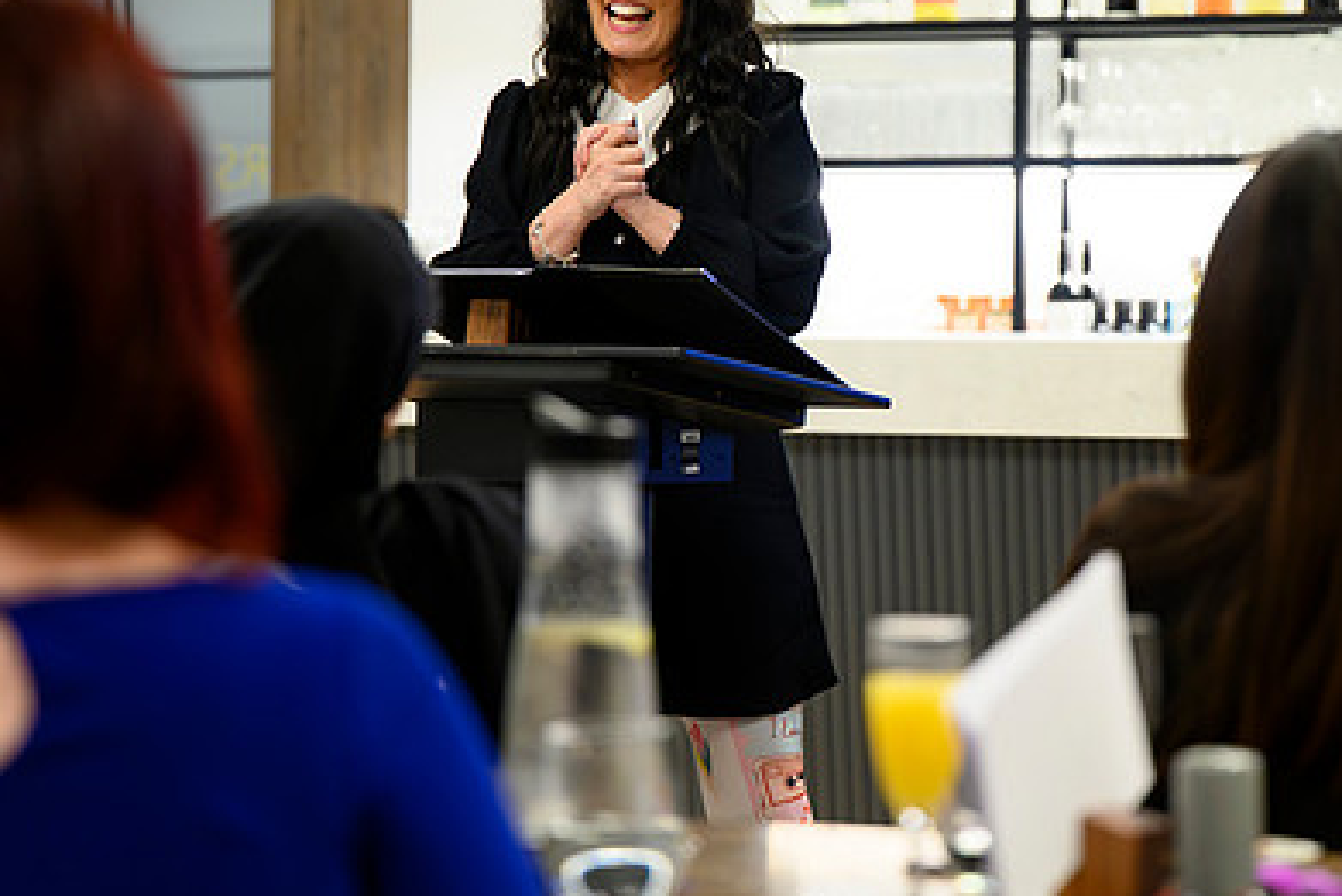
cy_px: 340
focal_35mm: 129
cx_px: 831
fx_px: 4810
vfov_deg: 10.6
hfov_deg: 15.9
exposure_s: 1/200
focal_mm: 87
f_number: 2.8
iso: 2500
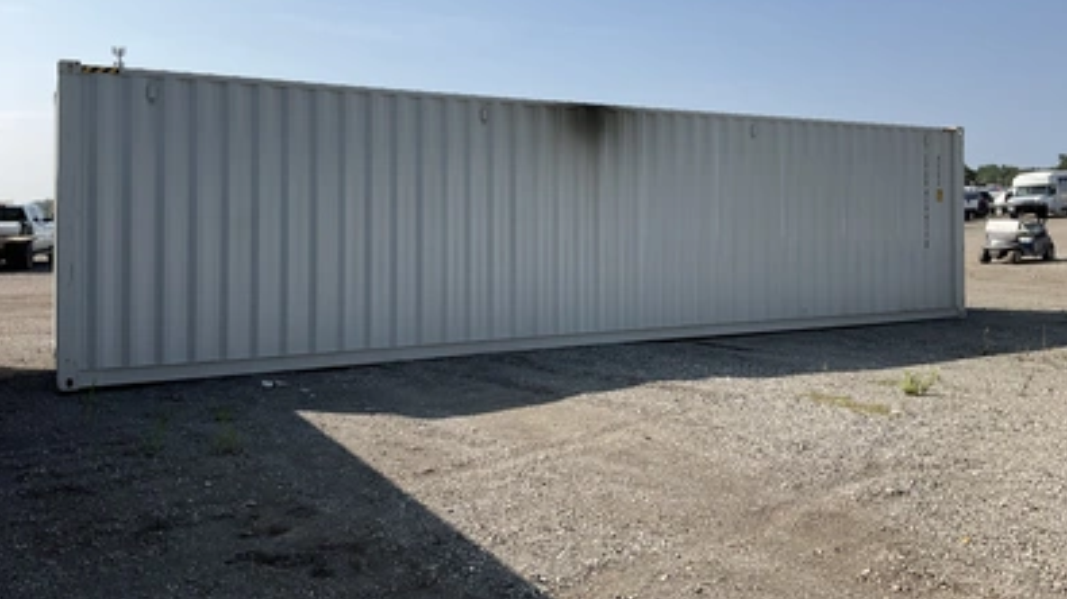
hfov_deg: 61.0
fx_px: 905
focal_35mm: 32
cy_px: 213
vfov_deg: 36.4
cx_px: 532
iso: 25
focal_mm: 3
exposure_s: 1/2427
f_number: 1.8
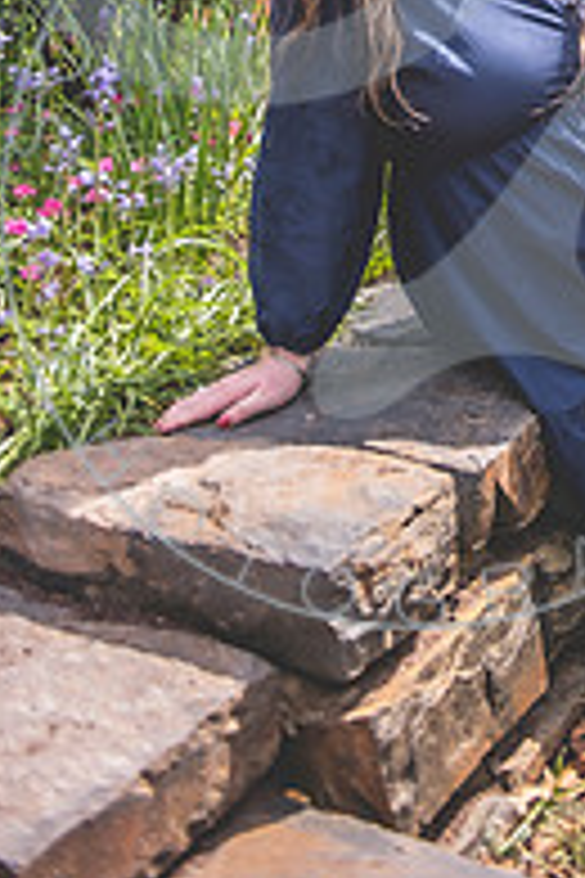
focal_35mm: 67
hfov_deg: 19.6
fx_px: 1633
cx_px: 621
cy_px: -131
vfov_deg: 27.1
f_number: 2.8
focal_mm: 29
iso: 64
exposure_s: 1/500
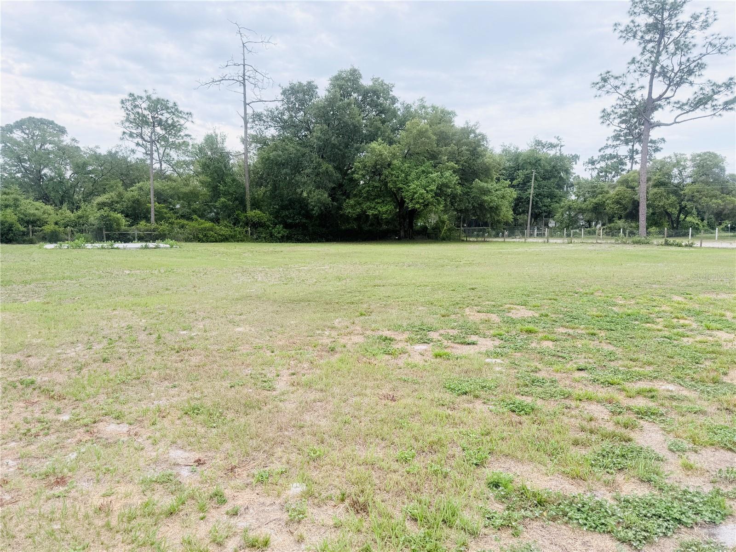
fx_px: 510
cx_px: 368
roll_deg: +0.3
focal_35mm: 24
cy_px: 276
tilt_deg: -4.1
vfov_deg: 56.8
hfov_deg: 71.6
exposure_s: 1/1901
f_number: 1.78
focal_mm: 6.76
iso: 80
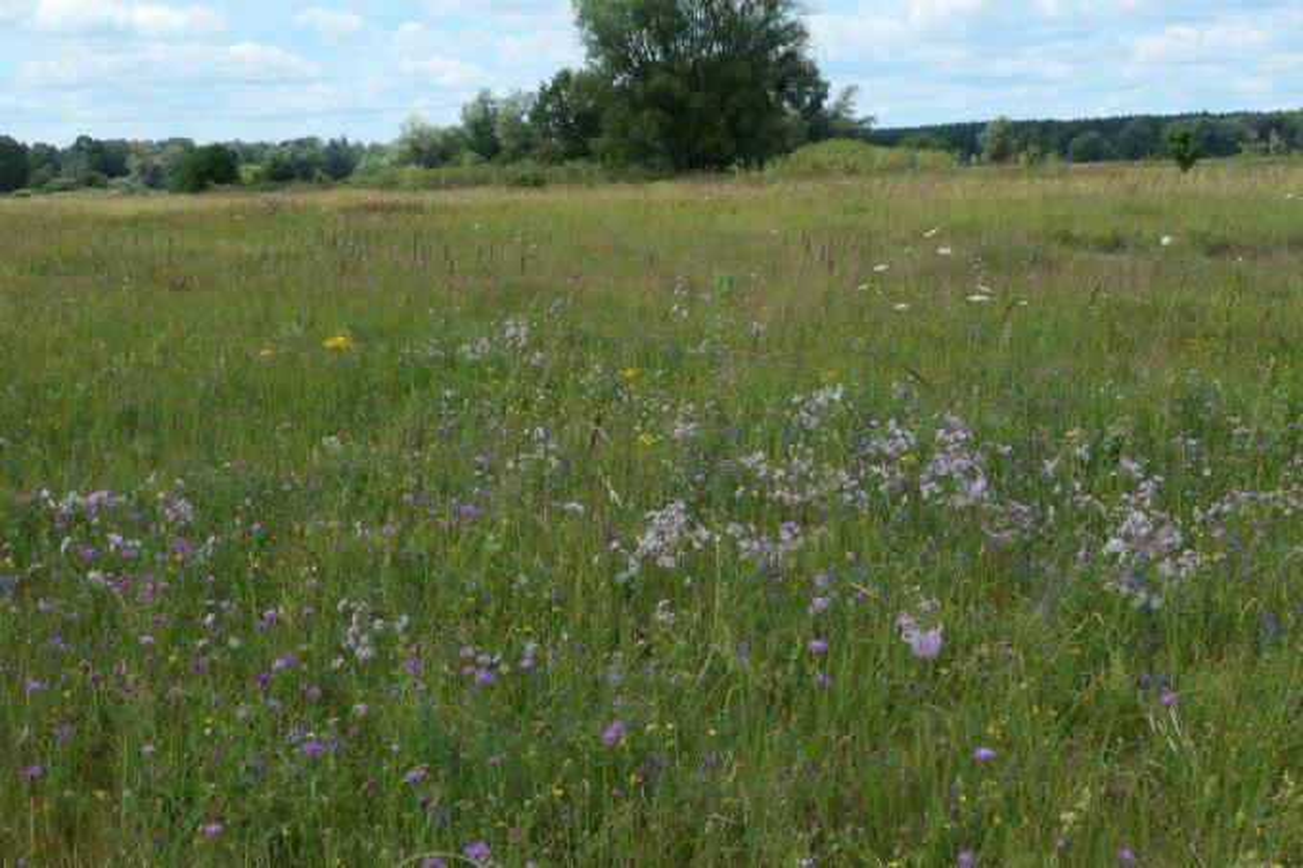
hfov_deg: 31.0
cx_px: 652
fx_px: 2352
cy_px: 434
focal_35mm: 65
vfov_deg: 20.9
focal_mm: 23.6
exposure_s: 1/1000
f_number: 5
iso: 200
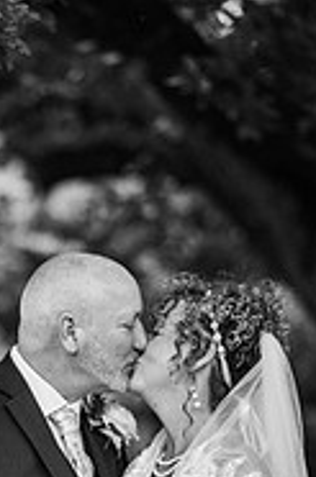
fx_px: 2727
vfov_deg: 9.9
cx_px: 37
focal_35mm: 206
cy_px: 472
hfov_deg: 6.6
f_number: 2
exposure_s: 1/2000
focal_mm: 85
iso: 100
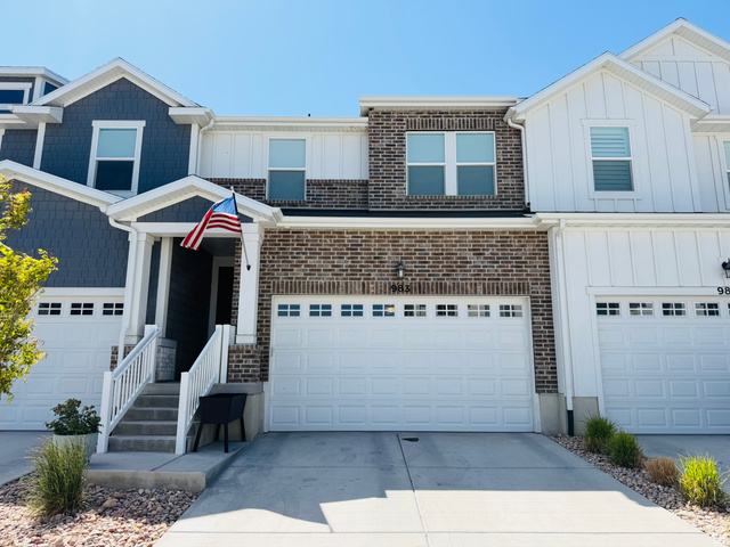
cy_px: 274
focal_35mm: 24
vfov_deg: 56.8
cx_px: 365
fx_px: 506
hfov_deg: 71.6
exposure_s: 1/3759
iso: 80
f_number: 1.78
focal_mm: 6.76
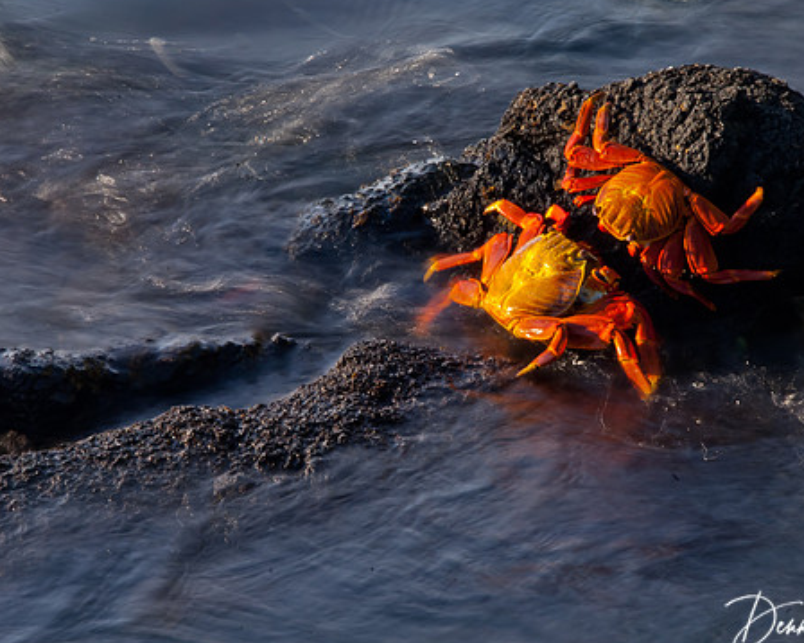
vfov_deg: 5.7
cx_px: 429
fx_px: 6493
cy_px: 319
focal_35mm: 273
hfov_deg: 7.1
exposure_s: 1/2
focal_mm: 150
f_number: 36
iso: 100
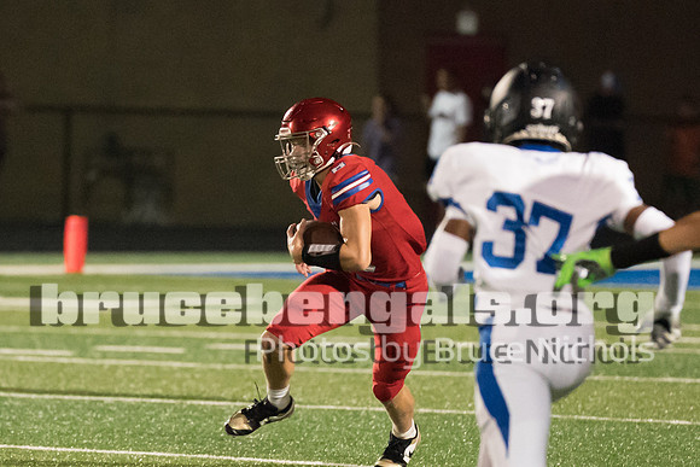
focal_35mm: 480
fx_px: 9327
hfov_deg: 4.3
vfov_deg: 2.9
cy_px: 245
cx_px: 266
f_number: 2.8
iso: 12800
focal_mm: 200
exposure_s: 1/1250
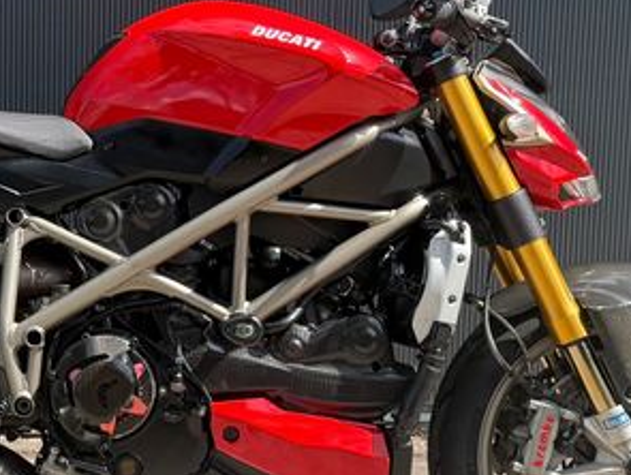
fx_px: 949
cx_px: 133
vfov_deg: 28.1
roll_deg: -0.9
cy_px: 252
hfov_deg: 35.7
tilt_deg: -8.7
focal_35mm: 52
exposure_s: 1/2169
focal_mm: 6.76
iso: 80
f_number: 1.78
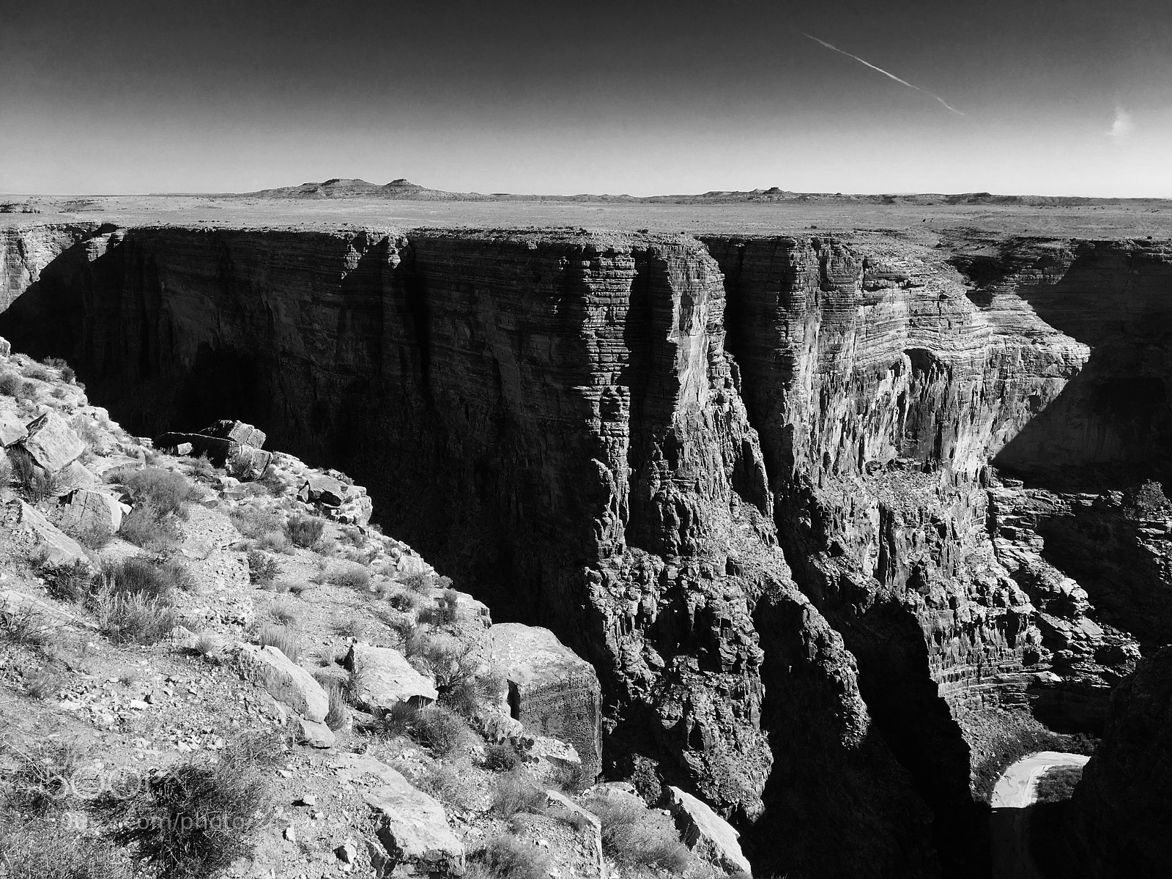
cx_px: 586
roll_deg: -1.1
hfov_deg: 61.7
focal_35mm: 29
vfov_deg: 48.2
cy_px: 440
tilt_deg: -14.1
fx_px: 982
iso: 25
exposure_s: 1/1399
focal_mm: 4.15
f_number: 2.2
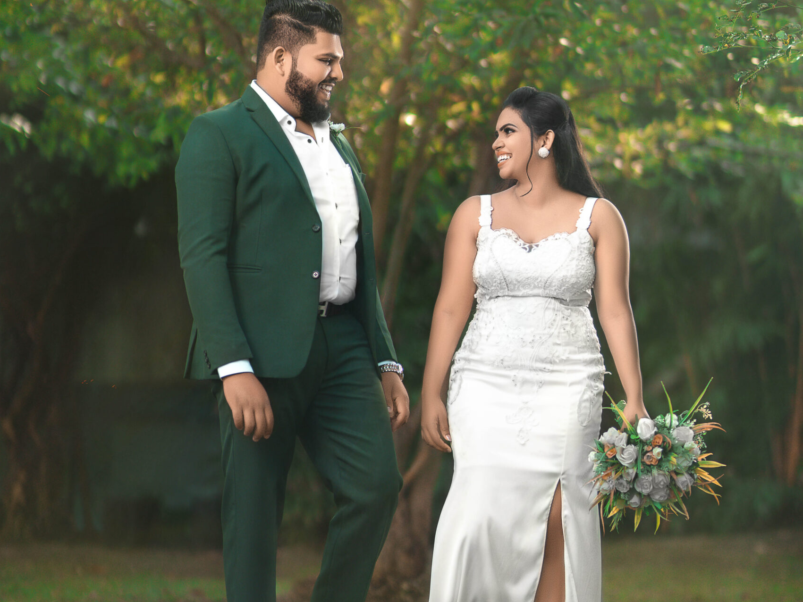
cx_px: 400
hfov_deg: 16.0
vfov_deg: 12.1
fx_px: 2853
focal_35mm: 123
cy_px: 319
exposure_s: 1/4000
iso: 200
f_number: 1.4
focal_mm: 85
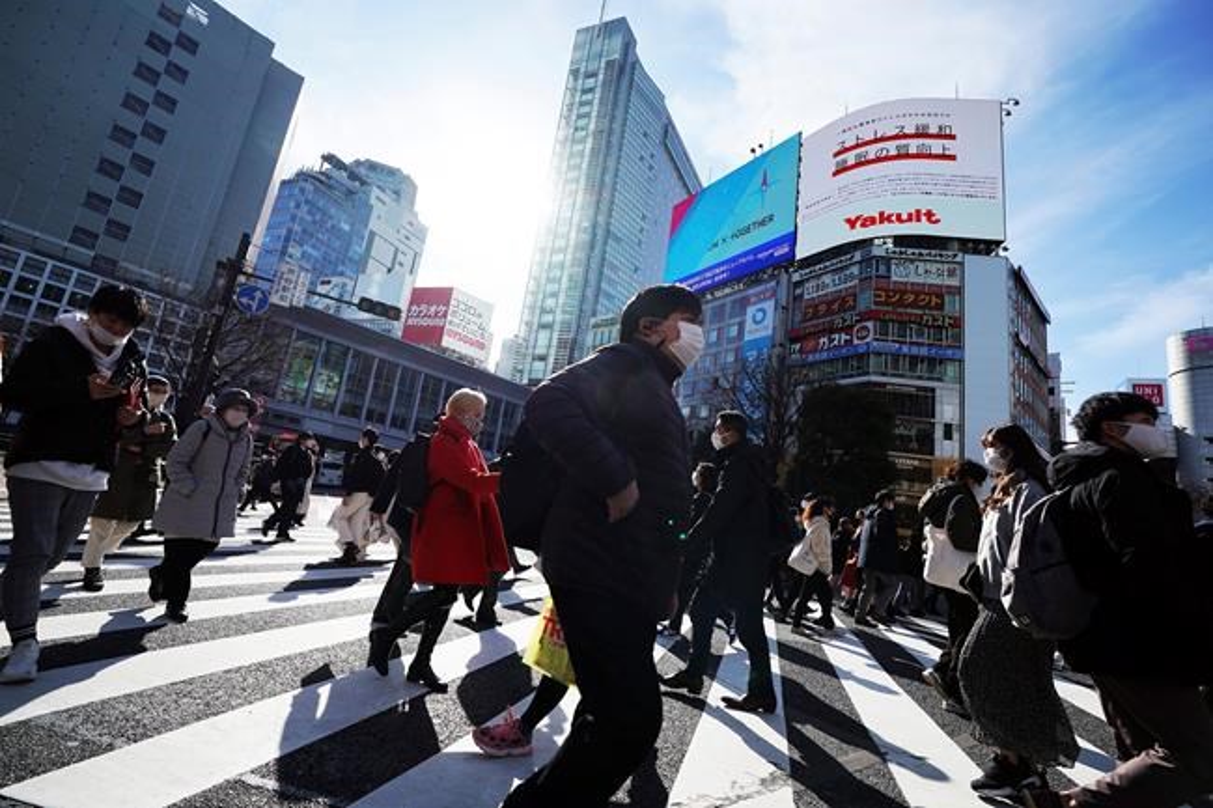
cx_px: 606
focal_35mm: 16
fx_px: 539
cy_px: 404
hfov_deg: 96.8
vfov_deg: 73.7
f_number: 8
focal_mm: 16
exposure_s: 1/640
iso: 100
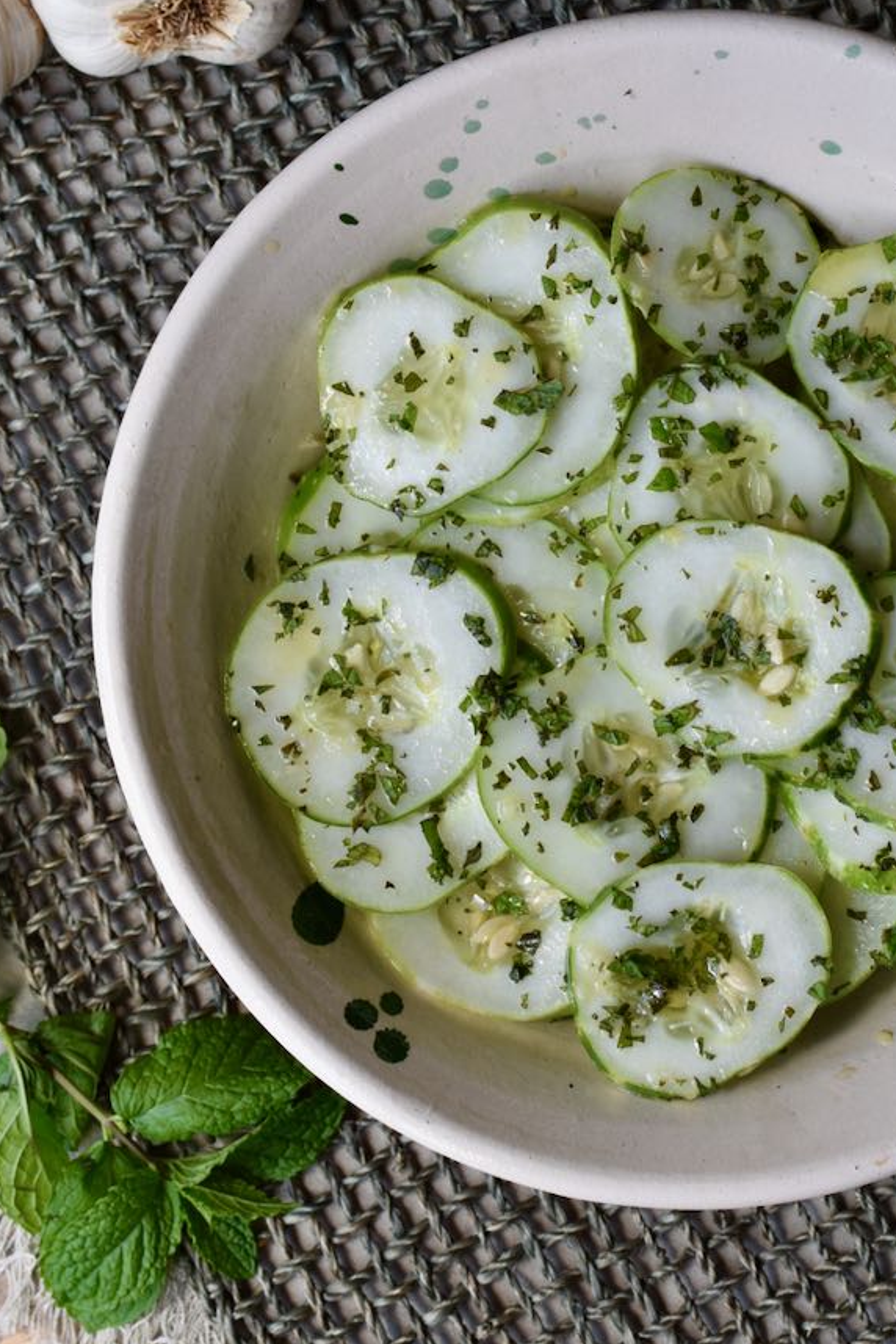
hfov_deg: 16.8
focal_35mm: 81
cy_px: 501
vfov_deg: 25.1
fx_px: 3015
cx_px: 655
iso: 100
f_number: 5.6
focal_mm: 35
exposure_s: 1/50
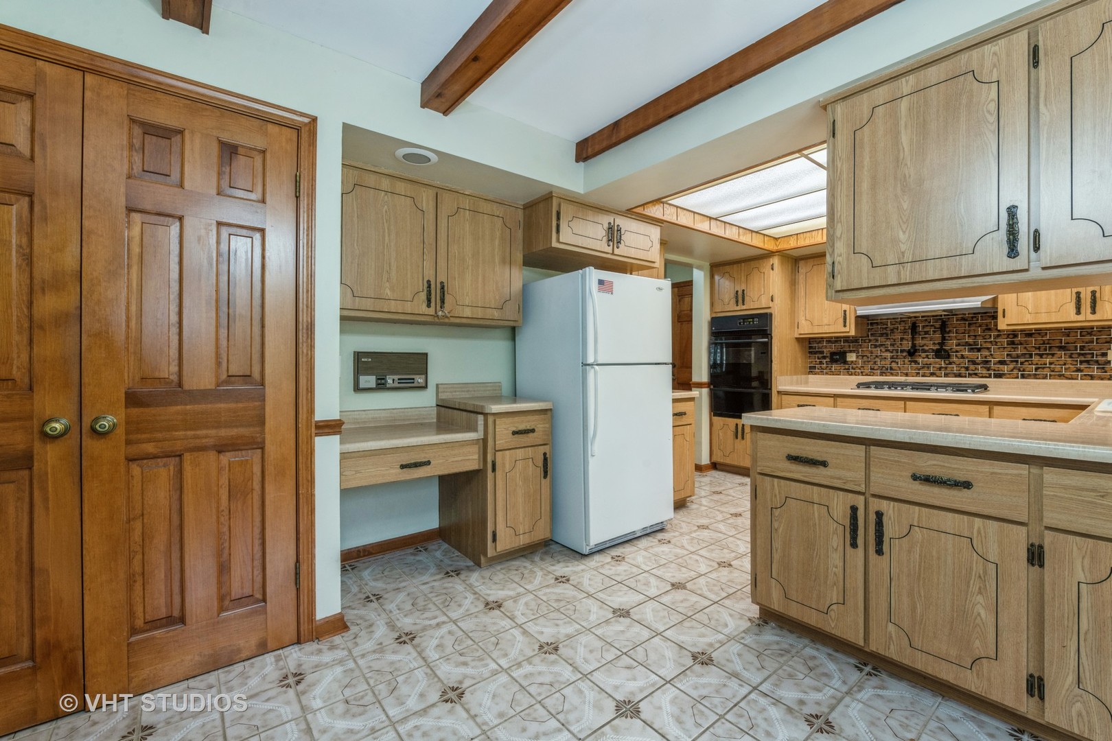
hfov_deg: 100.4
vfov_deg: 77.3
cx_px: 556
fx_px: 463
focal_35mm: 15
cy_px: 370
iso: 200
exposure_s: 1/10
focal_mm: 15
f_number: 9.5
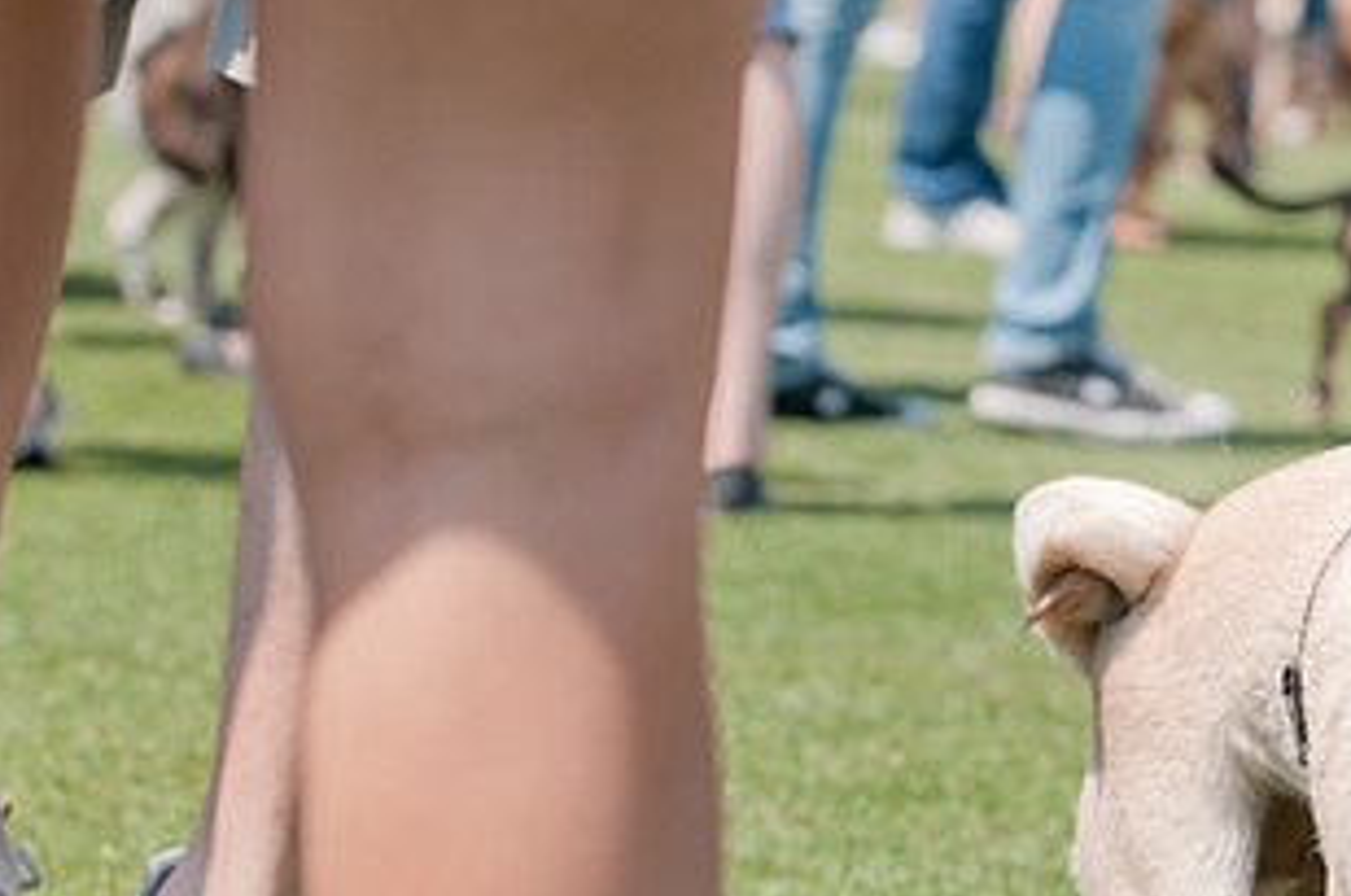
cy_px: 378
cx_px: 1194
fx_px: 8430
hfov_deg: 9.1
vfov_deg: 6.1
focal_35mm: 225
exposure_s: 1/500
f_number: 5.6
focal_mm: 80
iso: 200
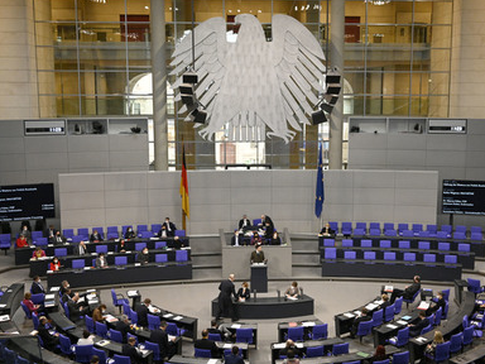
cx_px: 263
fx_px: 616
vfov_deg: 32.9
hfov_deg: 42.9
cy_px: 186
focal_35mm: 44
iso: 6400
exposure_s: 1/320
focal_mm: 39
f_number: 5.3
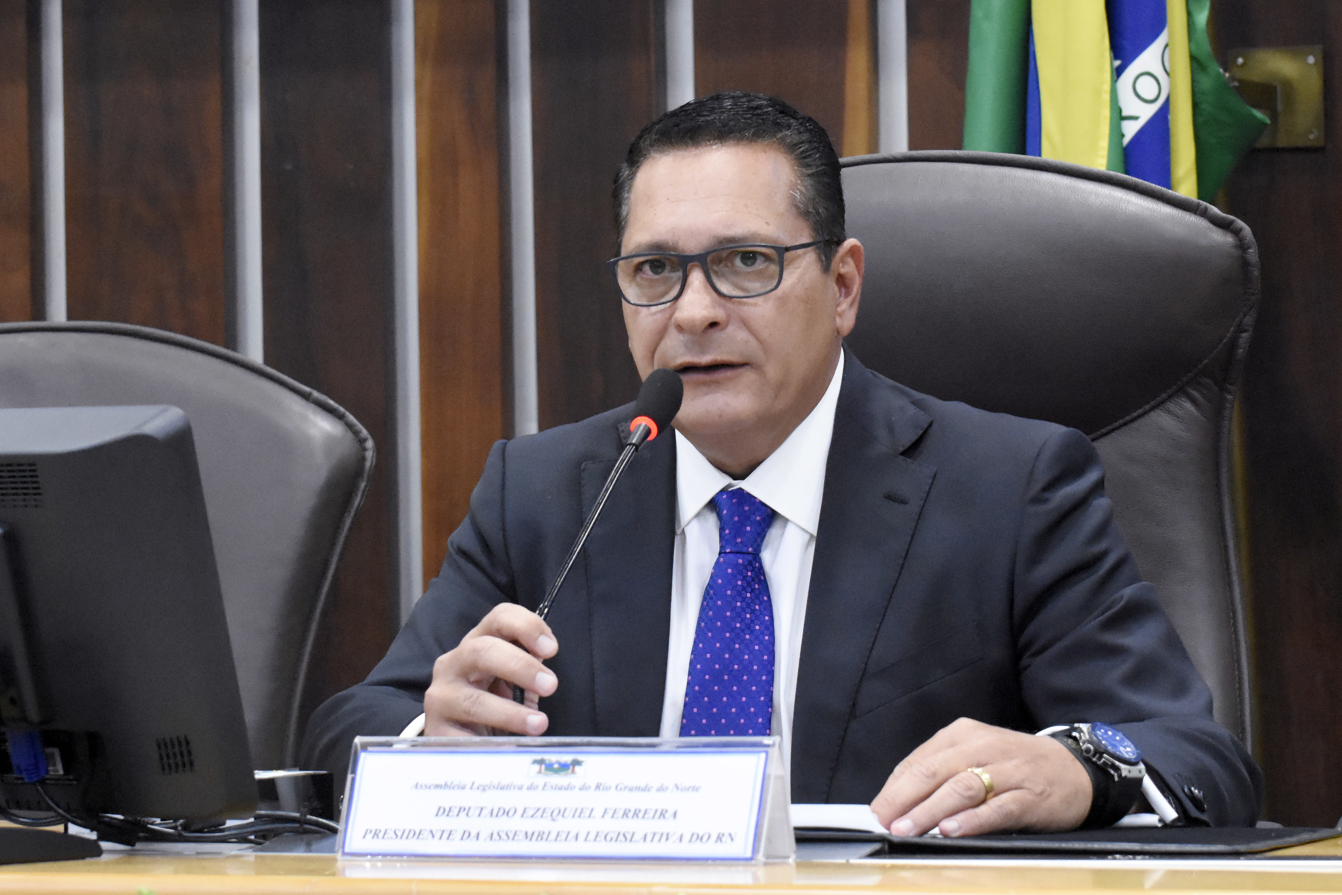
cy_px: 448
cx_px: 671
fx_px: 4361
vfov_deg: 11.7
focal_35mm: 117
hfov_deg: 17.5
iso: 6400
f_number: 5.6
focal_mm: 78
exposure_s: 1/125
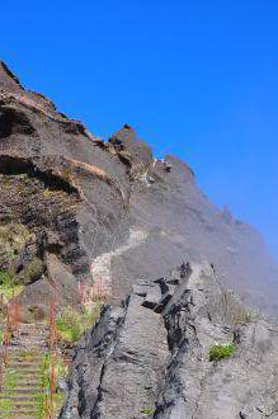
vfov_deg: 16.6
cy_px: 386
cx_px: 63
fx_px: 1418
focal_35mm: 122
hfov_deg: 11.2
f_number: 7.1
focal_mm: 42
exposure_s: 1/640
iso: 200
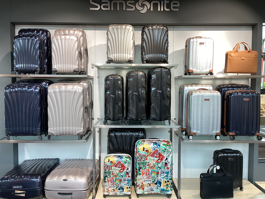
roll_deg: -0.4
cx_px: 132
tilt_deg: -2.9
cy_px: 100
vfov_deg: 45.4
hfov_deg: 58.4
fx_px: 237
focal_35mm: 31
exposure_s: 1/50
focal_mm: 3.3
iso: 50
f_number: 2.4
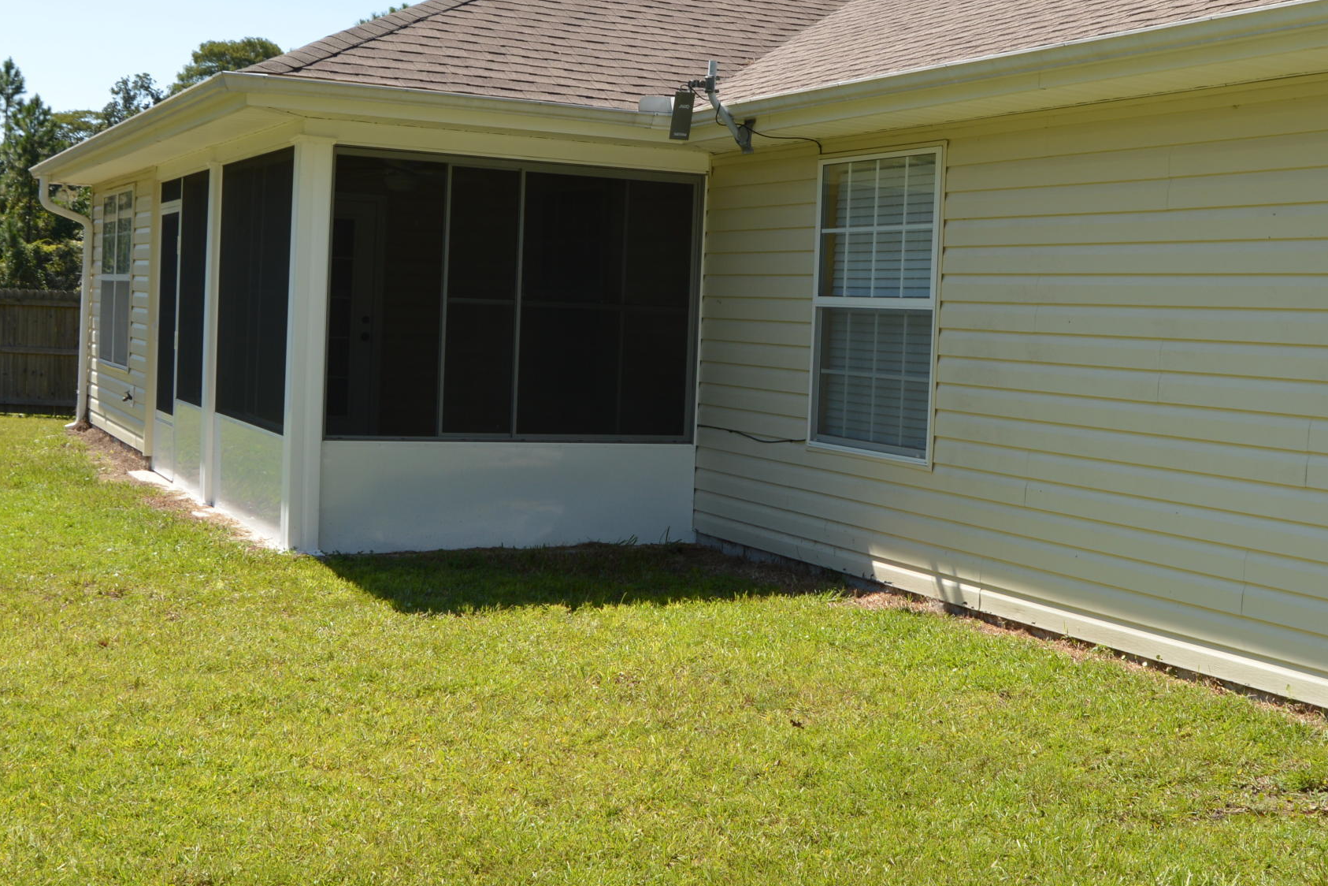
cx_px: 776
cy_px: 391
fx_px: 1771
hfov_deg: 41.0
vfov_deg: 28.1
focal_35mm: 48
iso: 100
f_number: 8
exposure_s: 1/200
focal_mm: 18
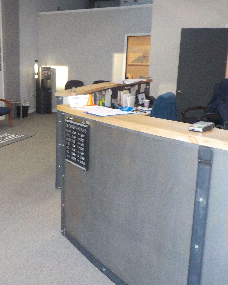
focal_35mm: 40
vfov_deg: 45.8
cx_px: 41
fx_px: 337
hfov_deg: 35.9
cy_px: 140
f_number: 3.3
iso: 360
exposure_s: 1/30
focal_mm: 4.1
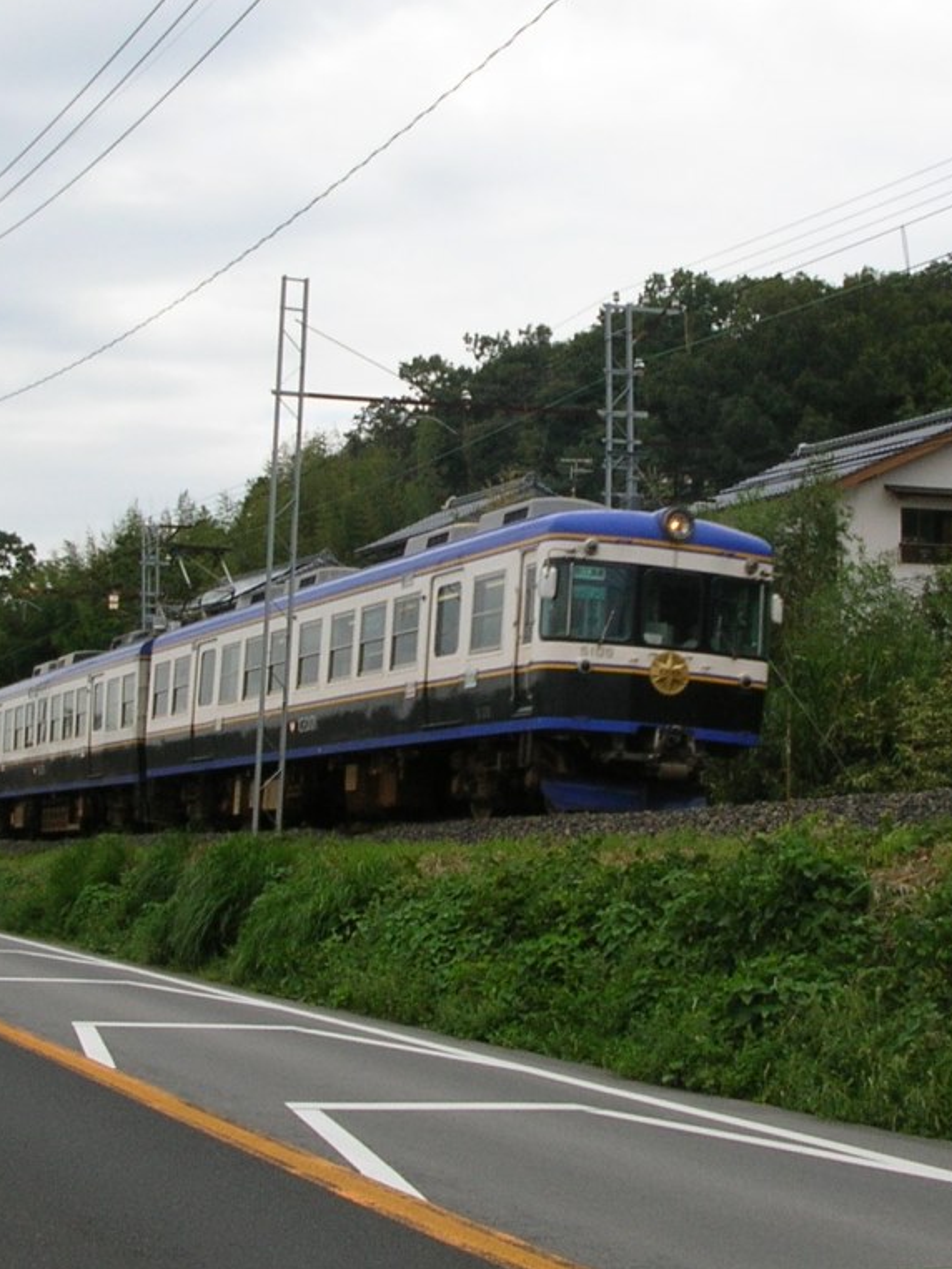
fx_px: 1724
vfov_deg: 40.4
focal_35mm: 47
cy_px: 634
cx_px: 471
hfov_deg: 30.9
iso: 50
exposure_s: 1/226
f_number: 5.6
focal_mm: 5.8
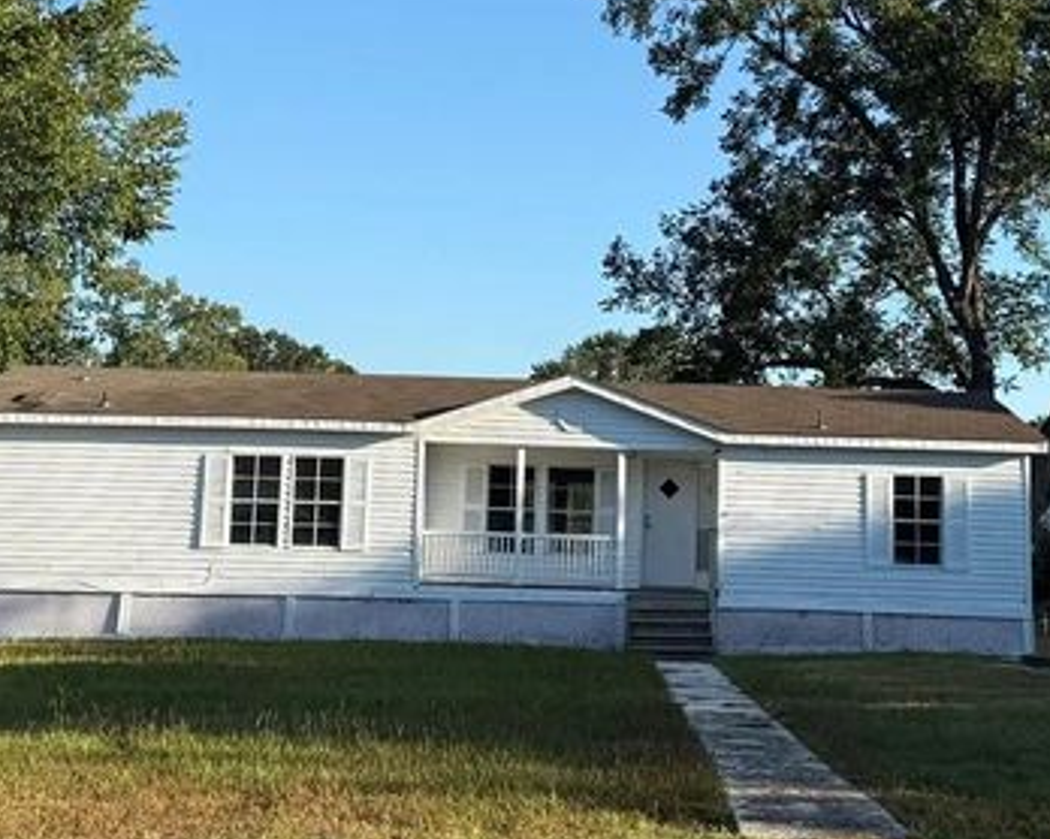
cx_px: 567
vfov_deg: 21.9
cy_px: 193
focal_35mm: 69
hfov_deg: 27.5
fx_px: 2143
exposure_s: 1/2370
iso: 80
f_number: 1.78
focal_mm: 6.76
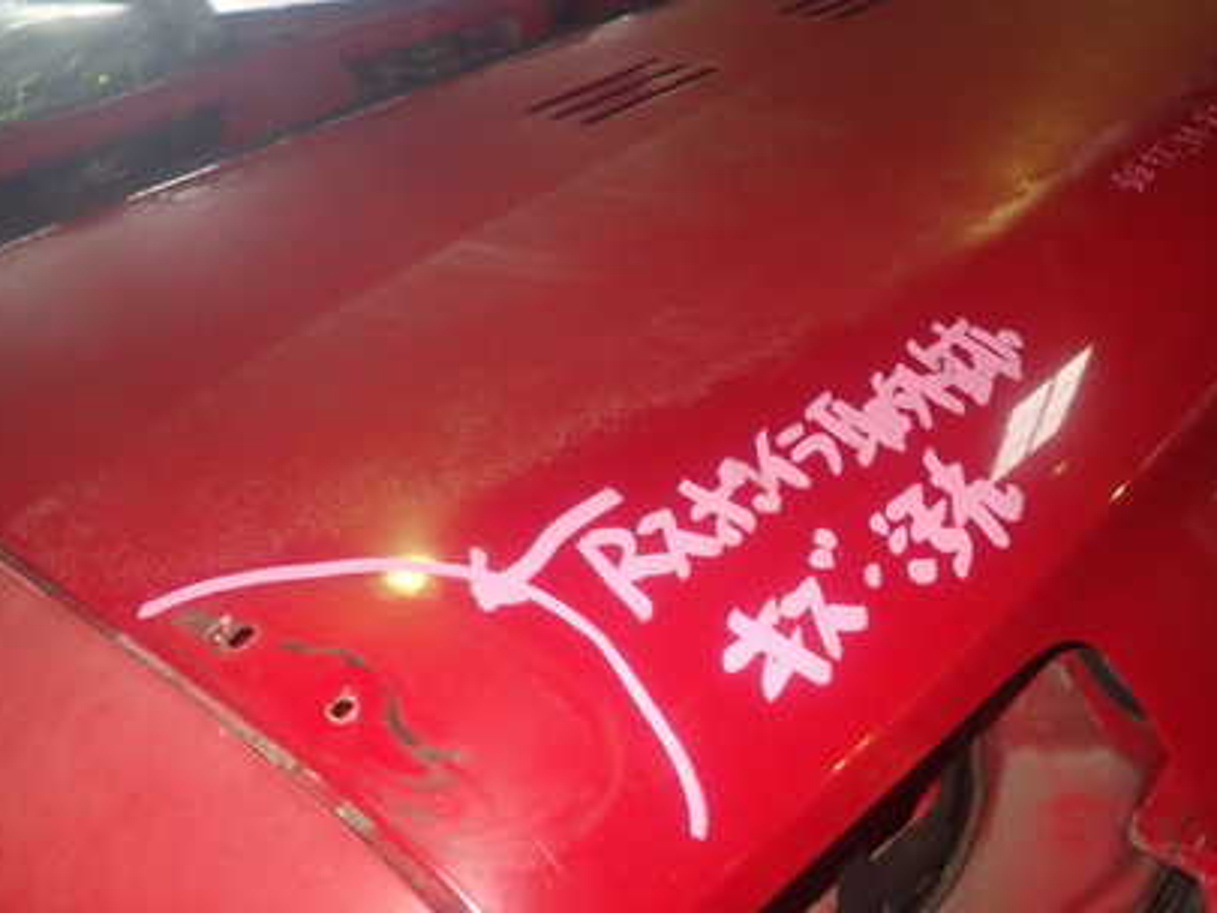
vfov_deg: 38.5
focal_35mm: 37
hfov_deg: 50.1
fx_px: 1301
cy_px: 363
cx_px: 640
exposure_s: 1/30
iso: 640
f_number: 5.6
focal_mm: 4.5
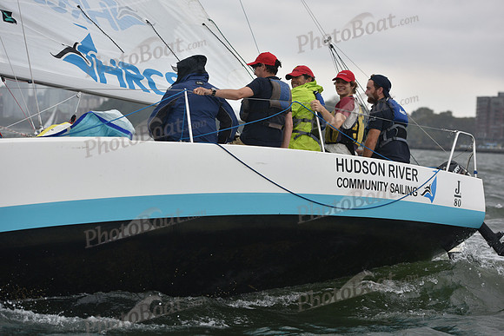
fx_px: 1330
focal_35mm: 95
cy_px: 168
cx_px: 252
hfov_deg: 21.5
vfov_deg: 14.4
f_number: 4.5
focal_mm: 95
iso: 320
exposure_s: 1/800
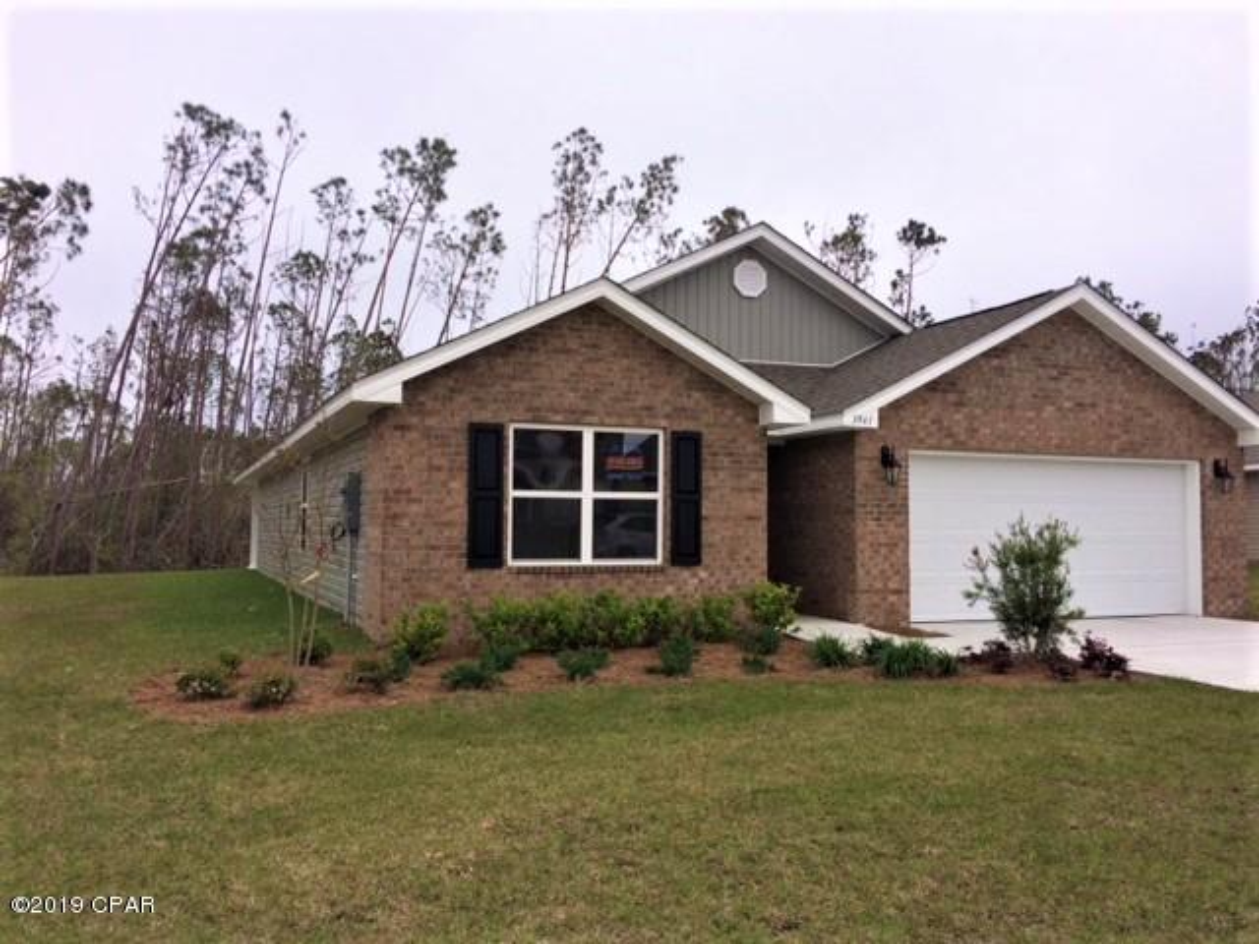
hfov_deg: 61.7
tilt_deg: +1.0
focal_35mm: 29
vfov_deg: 48.2
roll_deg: +0.2
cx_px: 630
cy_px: 472
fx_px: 1055
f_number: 2.2
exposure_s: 1/2415
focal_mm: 4.15
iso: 32
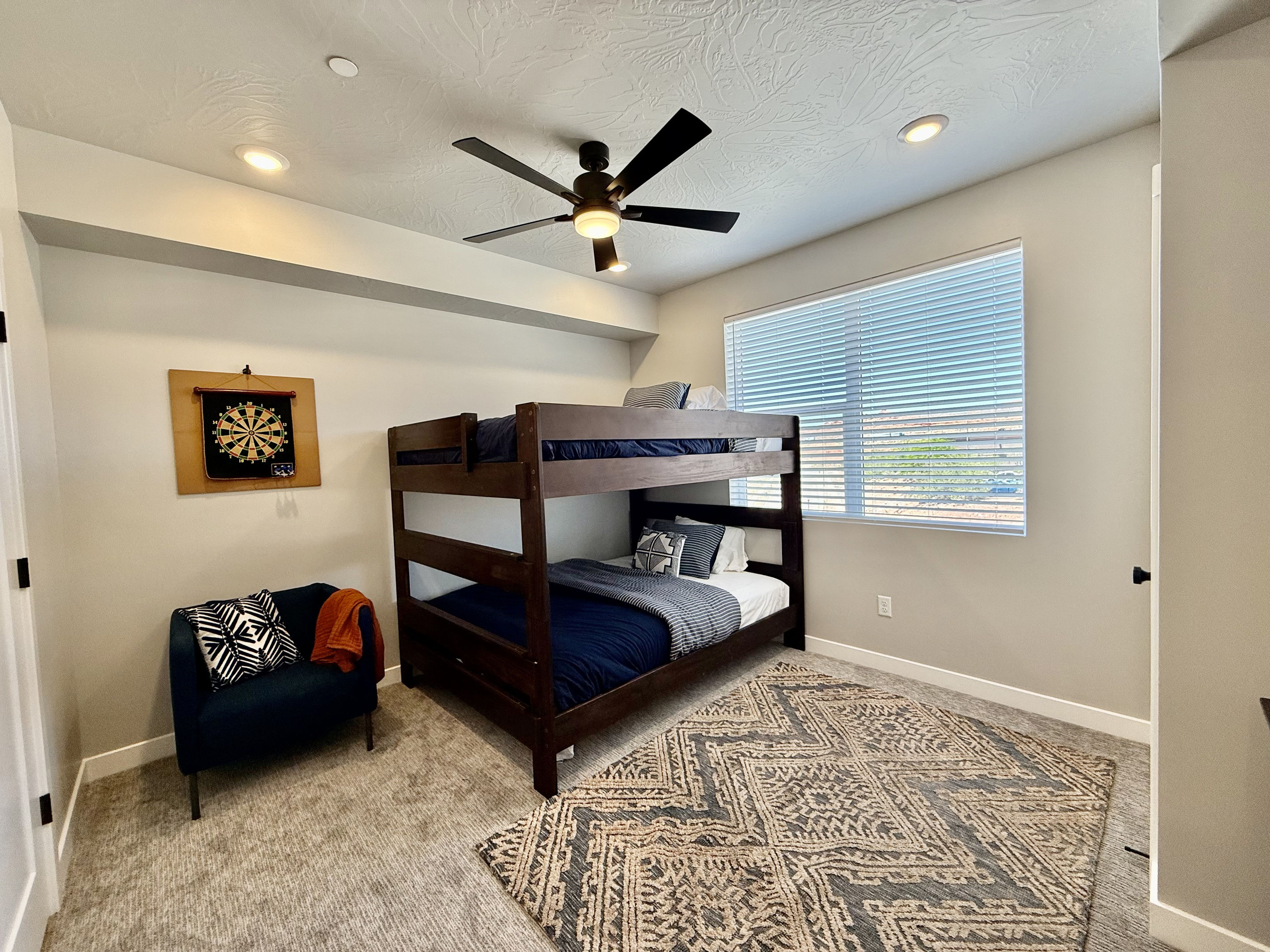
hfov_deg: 102.1
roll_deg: +2.1
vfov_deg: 85.7
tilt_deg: -2.1
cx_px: 635
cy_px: 476
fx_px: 514
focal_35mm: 14
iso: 80
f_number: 2.2
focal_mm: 2.22
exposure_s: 1/120
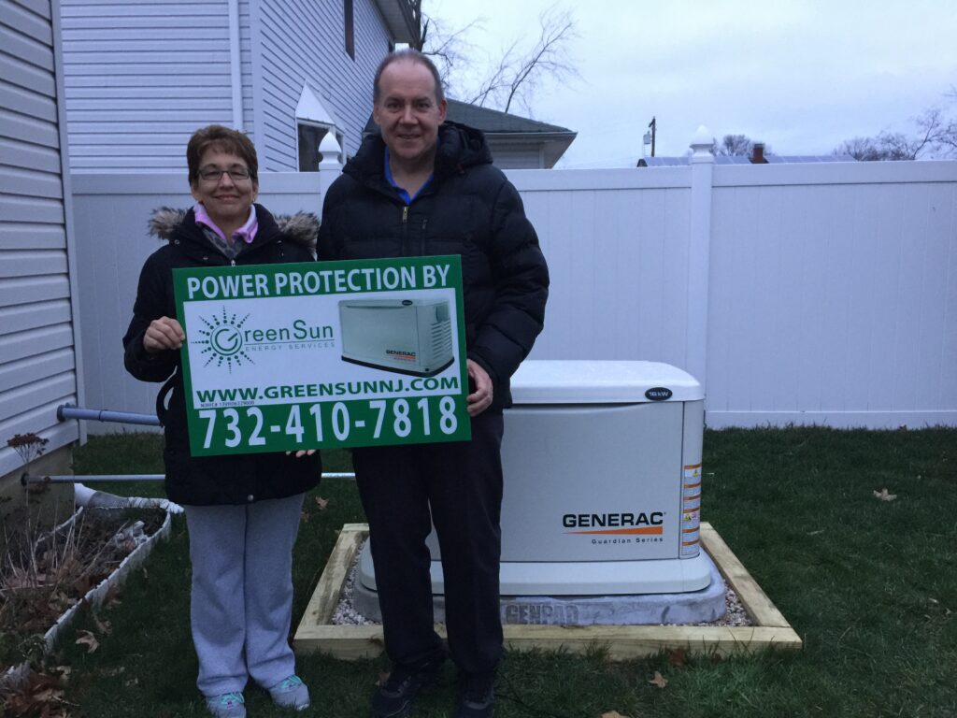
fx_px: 802
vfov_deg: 48.2
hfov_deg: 61.7
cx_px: 478
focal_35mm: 29
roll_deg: -0.3
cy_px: 359
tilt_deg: -7.5
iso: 125
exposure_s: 1/15
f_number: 2.2
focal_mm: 4.15
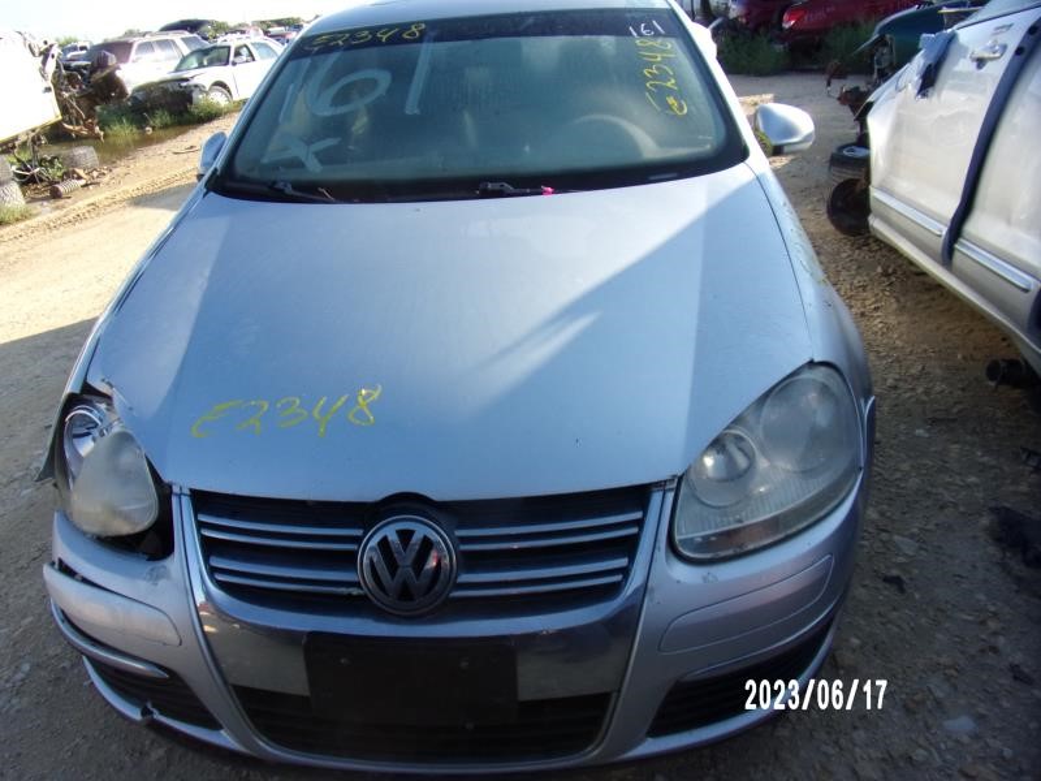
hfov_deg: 71.6
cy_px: 390
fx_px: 722
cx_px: 520
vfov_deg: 56.8
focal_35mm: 24
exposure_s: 1/400
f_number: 3.3
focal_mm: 4.3
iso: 80
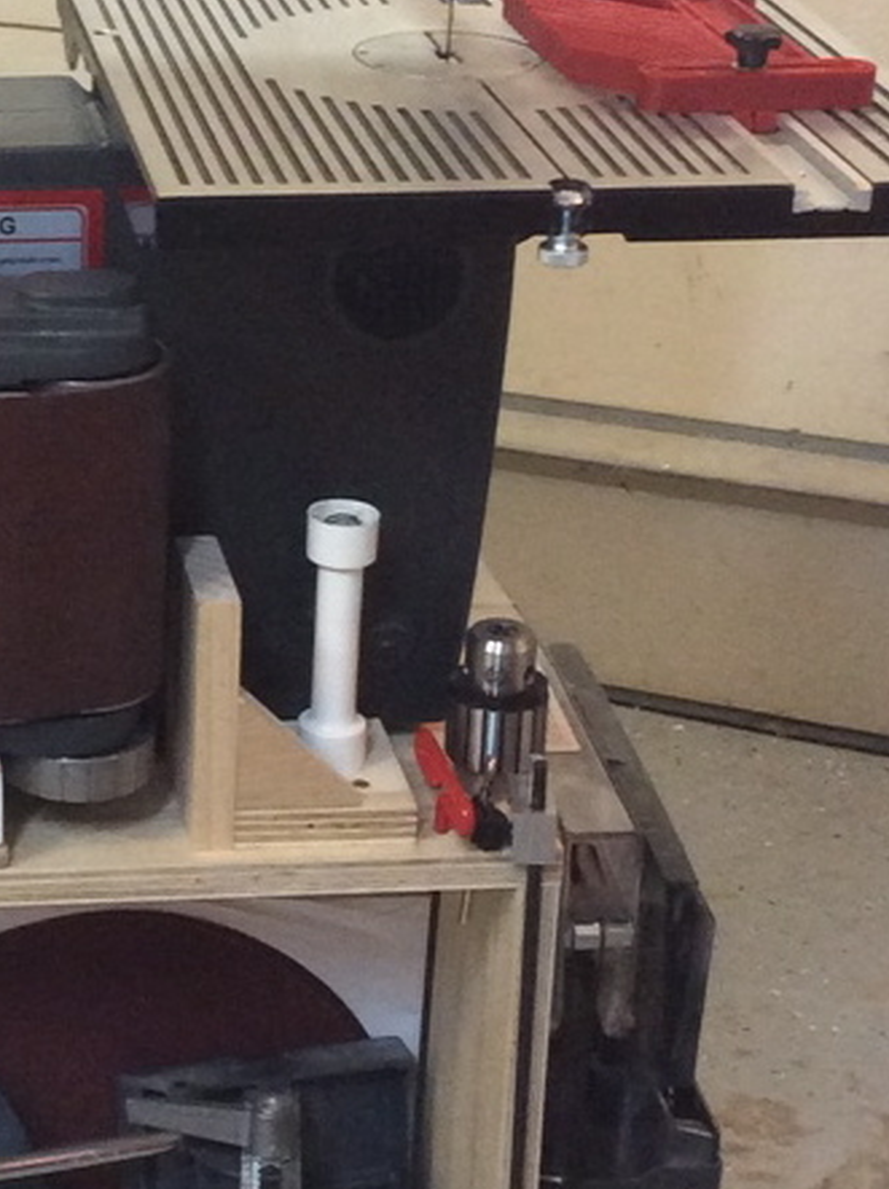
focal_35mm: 78
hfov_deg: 18.1
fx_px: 2677
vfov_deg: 25.0
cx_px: -111
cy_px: 746
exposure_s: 1/24
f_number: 2.4
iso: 160
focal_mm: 3.3
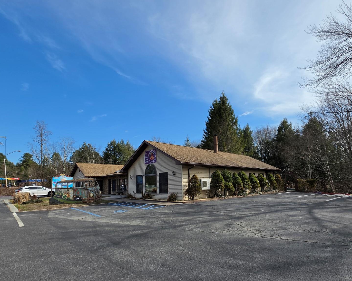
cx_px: 196
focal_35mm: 18
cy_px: 169
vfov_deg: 73.0
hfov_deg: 86.0
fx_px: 188
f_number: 1.9
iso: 32
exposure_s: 1/1829
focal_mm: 2.2
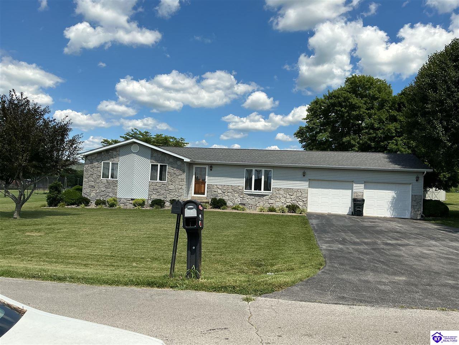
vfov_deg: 48.2
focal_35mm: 29
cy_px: 172
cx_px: 230
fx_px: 385
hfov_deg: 61.7
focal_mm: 3
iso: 25
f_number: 1.8
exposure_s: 1/2538
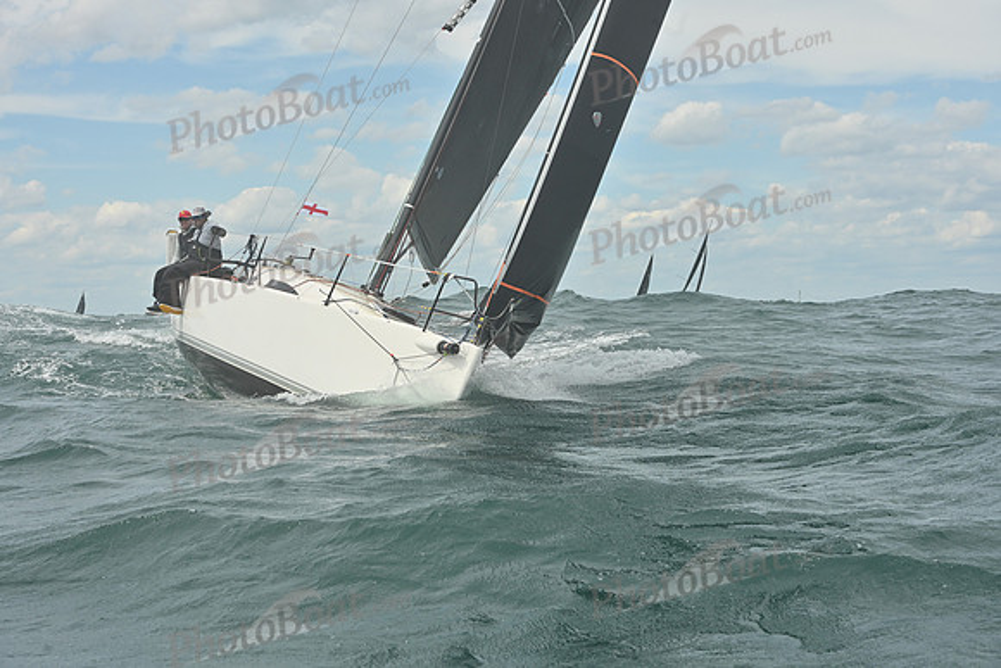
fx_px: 1947
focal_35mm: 70
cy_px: 334
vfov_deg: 19.5
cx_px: 500
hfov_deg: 28.8
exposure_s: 1/1250
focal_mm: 70
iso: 320
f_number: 11
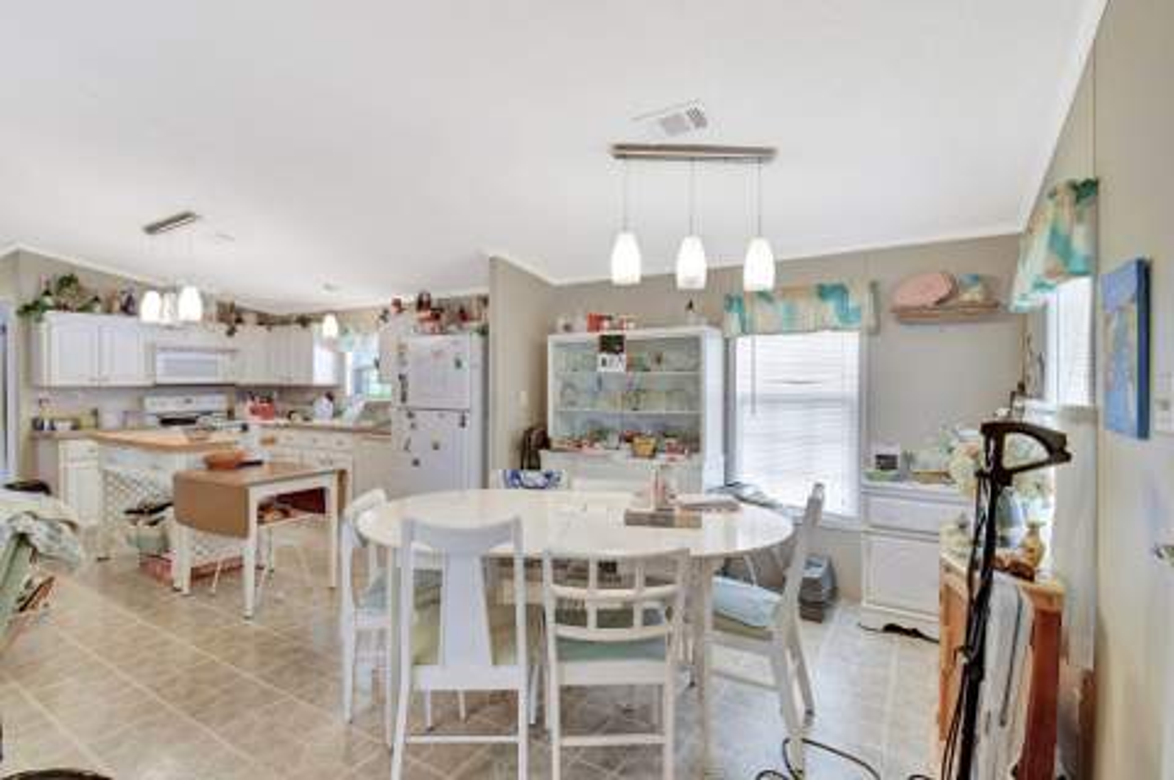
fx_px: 489
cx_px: 587
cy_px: 390
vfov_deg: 77.2
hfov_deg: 100.4
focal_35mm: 15
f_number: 8
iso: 1100
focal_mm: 10
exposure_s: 1/10
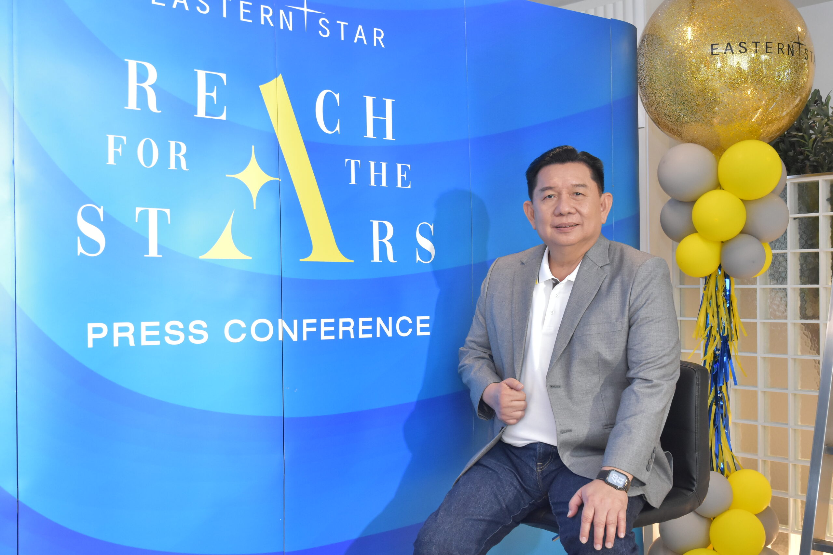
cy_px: 278
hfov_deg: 46.4
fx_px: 972
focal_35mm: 42
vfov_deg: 31.9
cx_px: 416
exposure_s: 1/125
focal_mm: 28
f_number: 5.6
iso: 1600
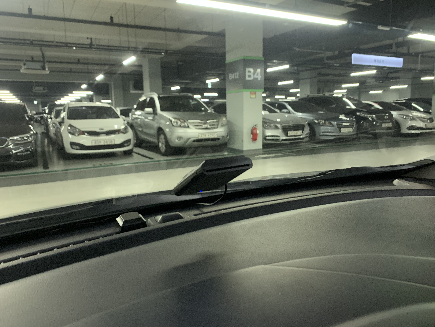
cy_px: 164
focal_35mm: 26
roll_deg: +0.4
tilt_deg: -9.2
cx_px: 218
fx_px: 327
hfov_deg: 67.3
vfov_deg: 53.1
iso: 640
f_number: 1.8
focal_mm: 4.25
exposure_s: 1/30
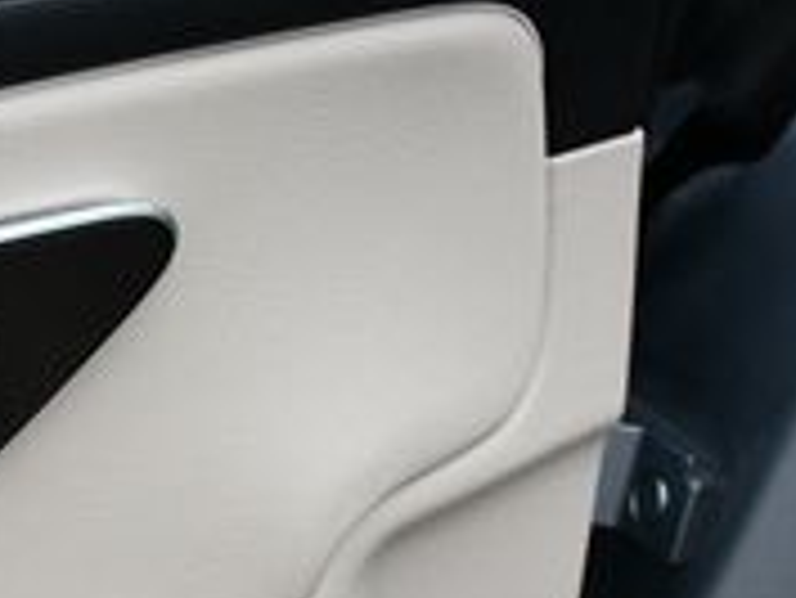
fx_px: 2876
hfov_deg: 14.3
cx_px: -535
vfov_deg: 11.3
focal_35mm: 125
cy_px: 944
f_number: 6.3
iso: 200
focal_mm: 18
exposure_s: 1/250
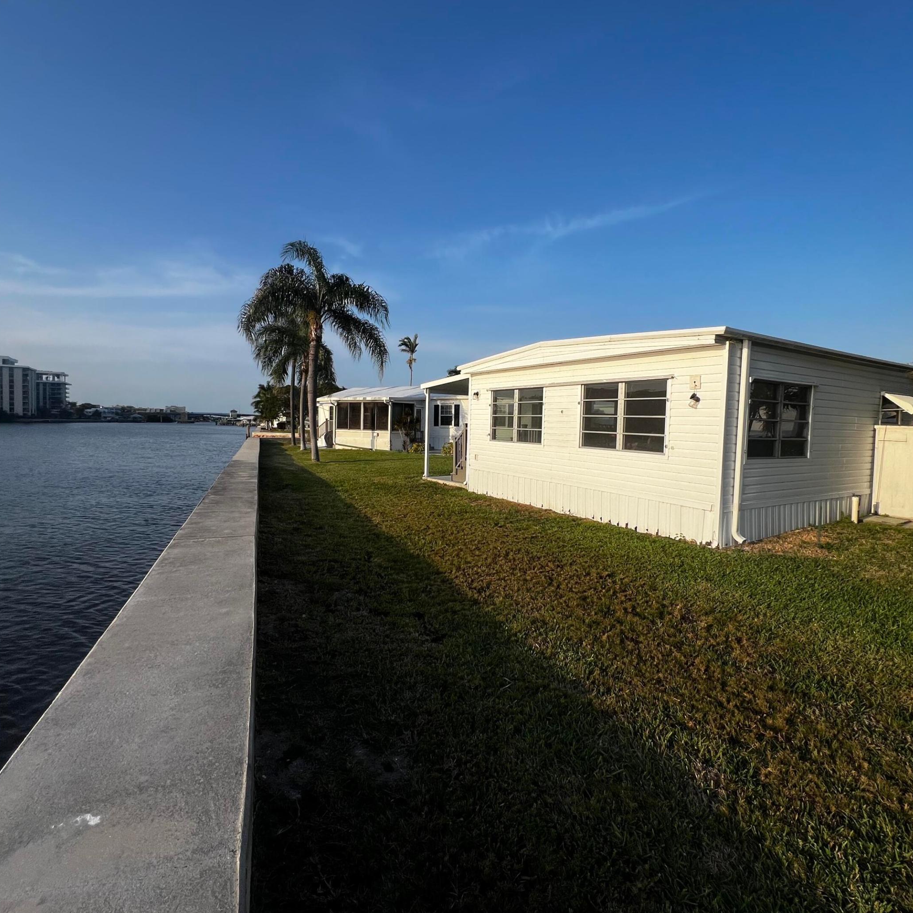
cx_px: 453
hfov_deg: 87.4
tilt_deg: -2.5
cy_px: 441
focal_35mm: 16
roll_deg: -2.2
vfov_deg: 87.4
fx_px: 477
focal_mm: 1.57
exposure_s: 1/1845
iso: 32
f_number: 1.8
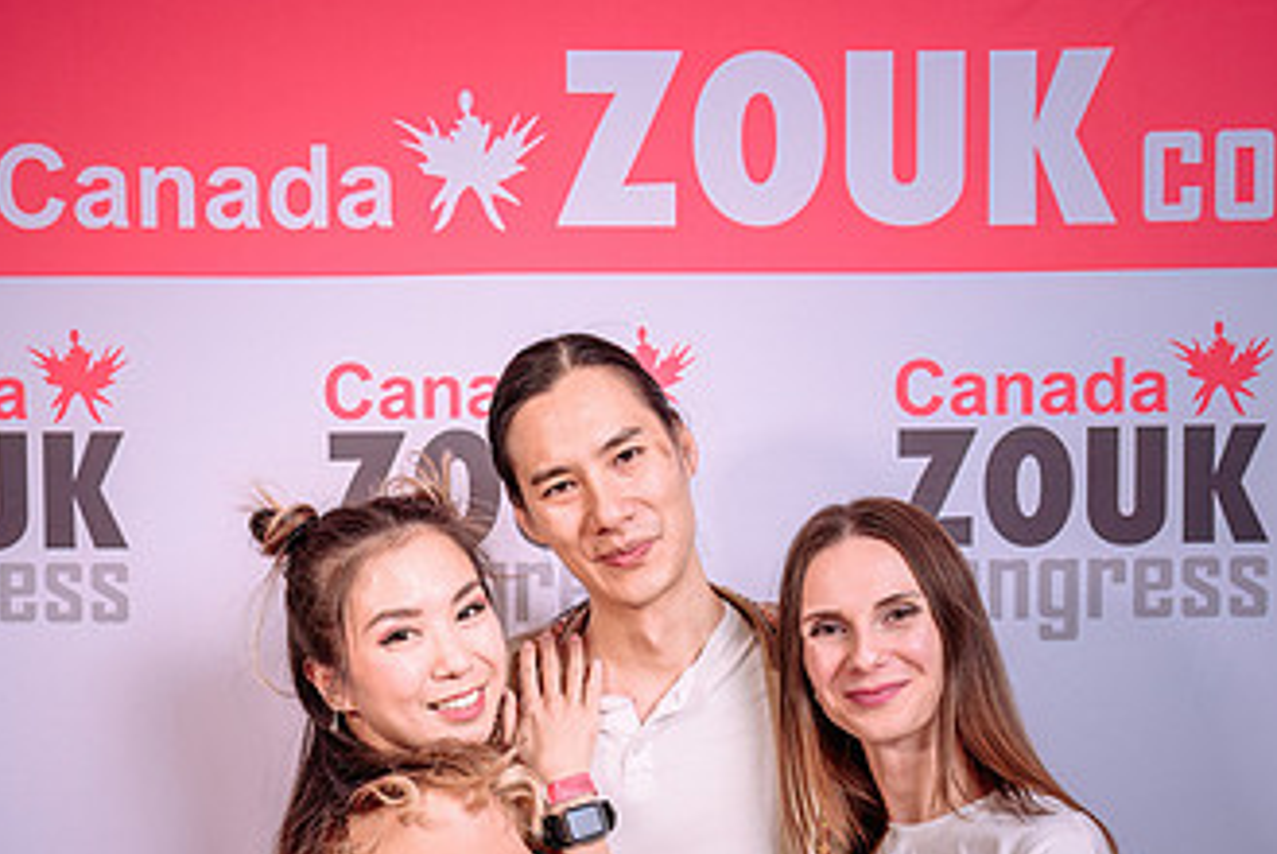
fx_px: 1988
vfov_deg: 23.7
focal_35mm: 56
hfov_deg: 35.6
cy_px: 739
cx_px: 567
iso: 100
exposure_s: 1/160
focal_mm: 31.5
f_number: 5.6
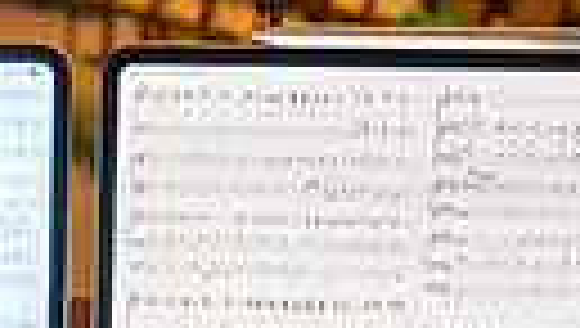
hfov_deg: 18.6
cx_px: 45
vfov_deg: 9.5
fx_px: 1740
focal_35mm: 113
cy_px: 811
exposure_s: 1/320
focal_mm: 24
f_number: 2.8
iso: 1000
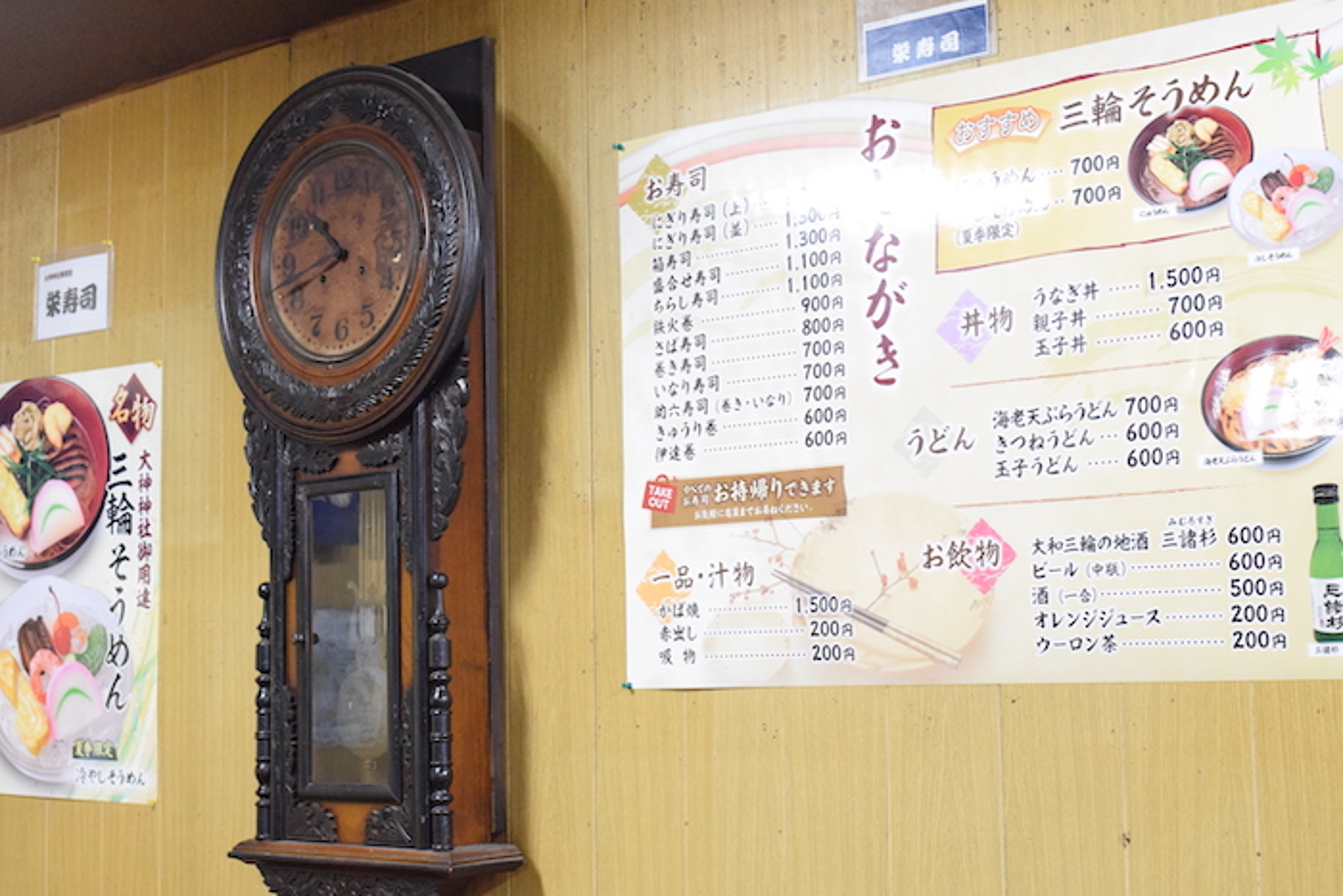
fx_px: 1959
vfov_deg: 25.8
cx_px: 672
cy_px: 448
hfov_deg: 37.8
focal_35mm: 52
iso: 6400
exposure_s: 1/125
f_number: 5.6
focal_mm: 35
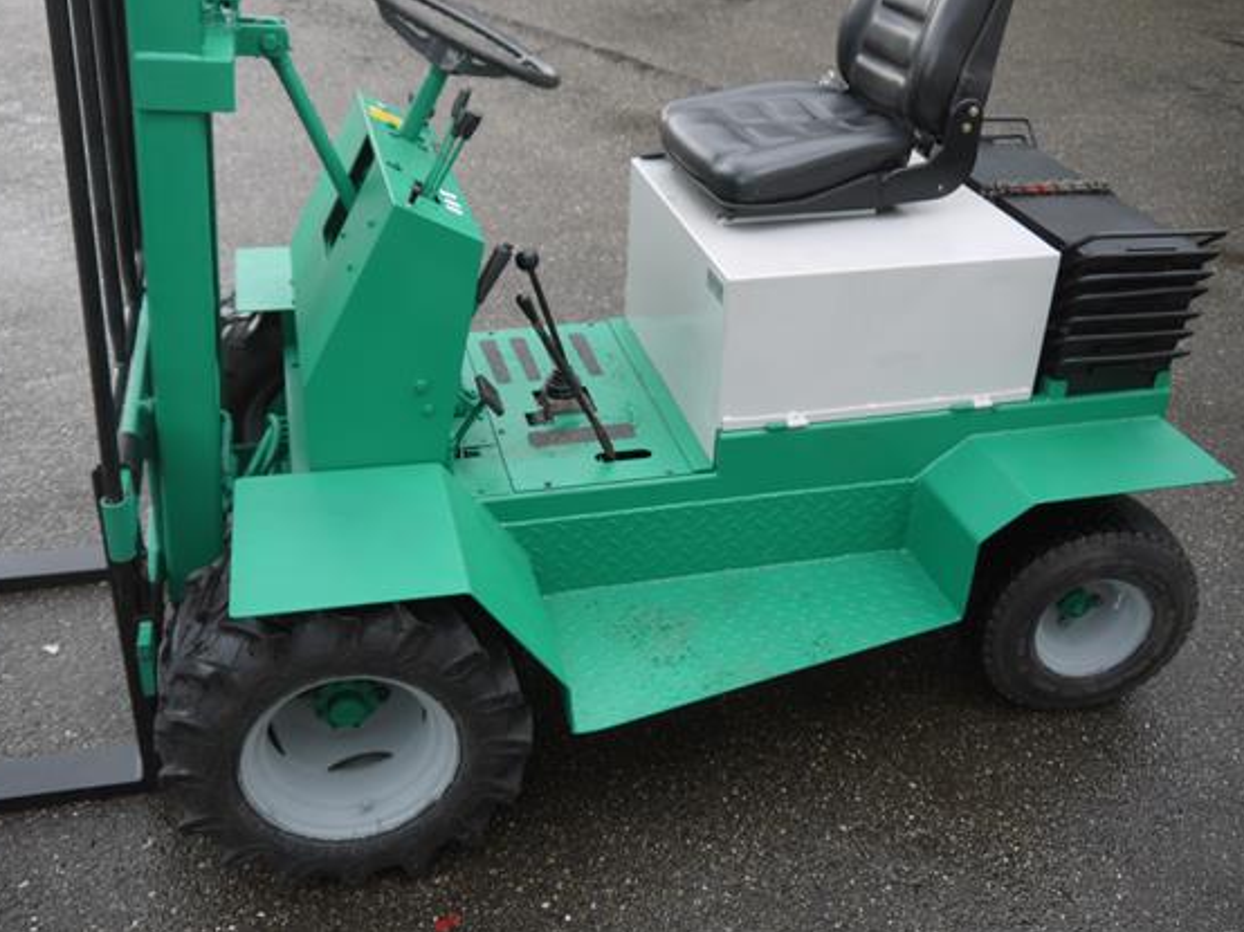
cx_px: 579
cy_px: 422
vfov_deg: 38.6
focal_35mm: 37
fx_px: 1329
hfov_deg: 50.1
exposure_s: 1/100
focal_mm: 16
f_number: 4
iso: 100
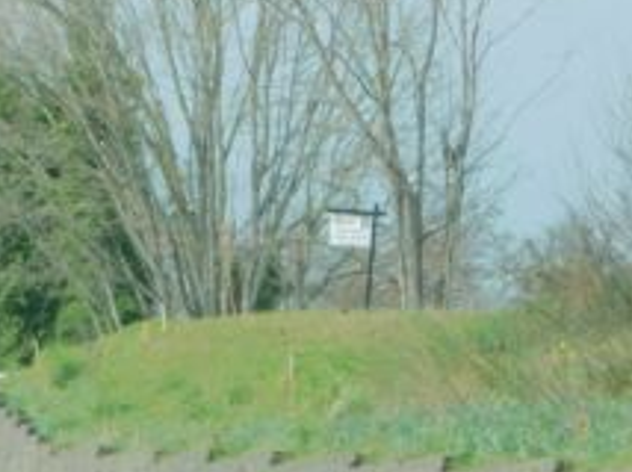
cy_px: 375
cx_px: 233
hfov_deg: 5.8
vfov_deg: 4.3
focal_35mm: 344
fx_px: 6274
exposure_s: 1/200
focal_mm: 32.7
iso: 125
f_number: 5.4
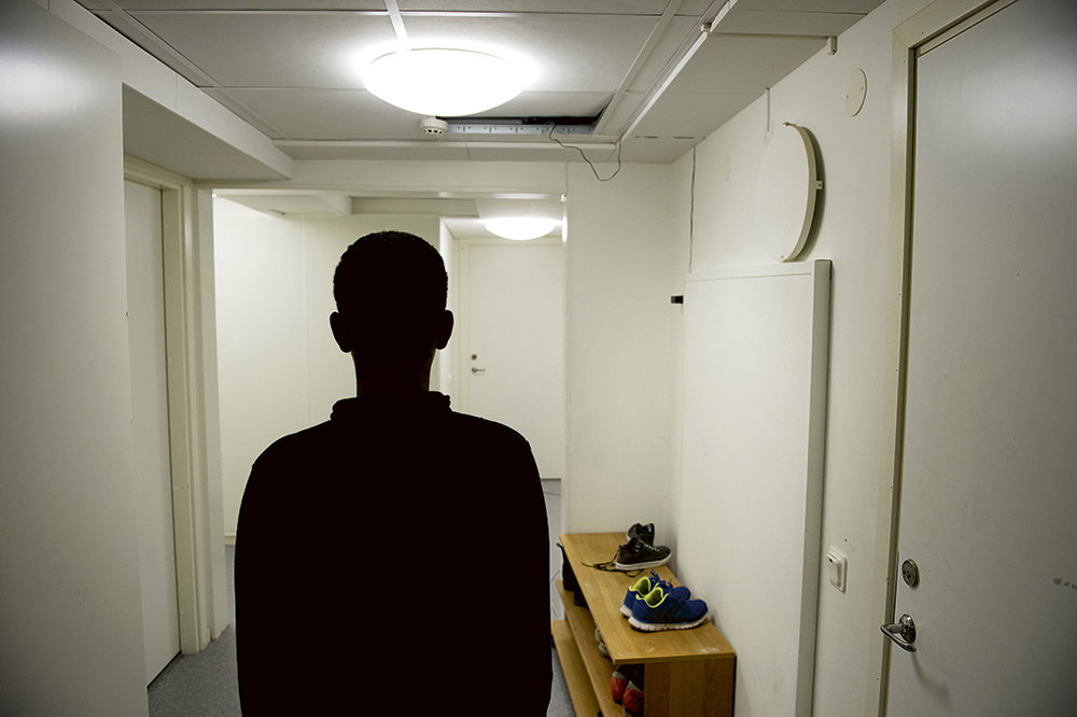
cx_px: 538
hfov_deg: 73.8
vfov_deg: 53.1
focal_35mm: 24
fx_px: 718
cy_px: 358
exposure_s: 1/250
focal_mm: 24
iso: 2000
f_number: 4
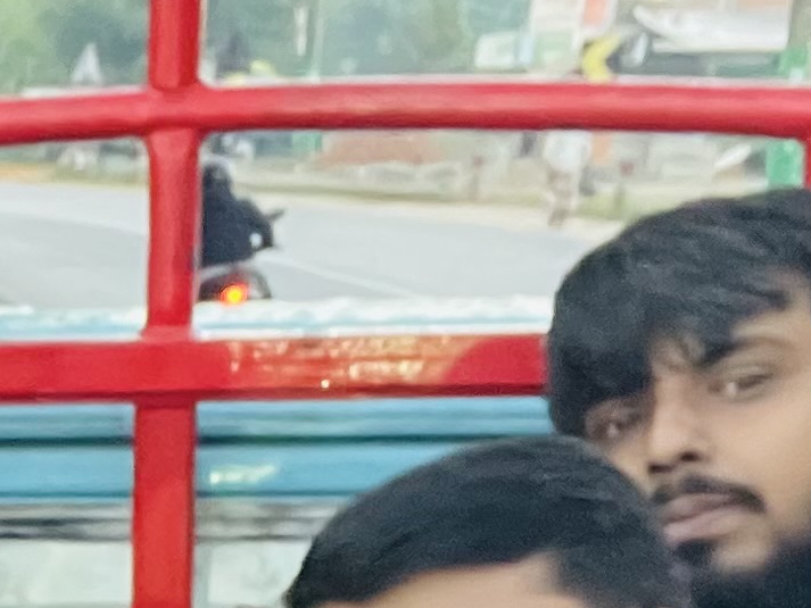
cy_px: 1028
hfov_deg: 13.8
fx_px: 3046
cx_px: -581
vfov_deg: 10.8
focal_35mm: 130
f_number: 2.2
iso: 200
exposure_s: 1/60
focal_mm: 2.71
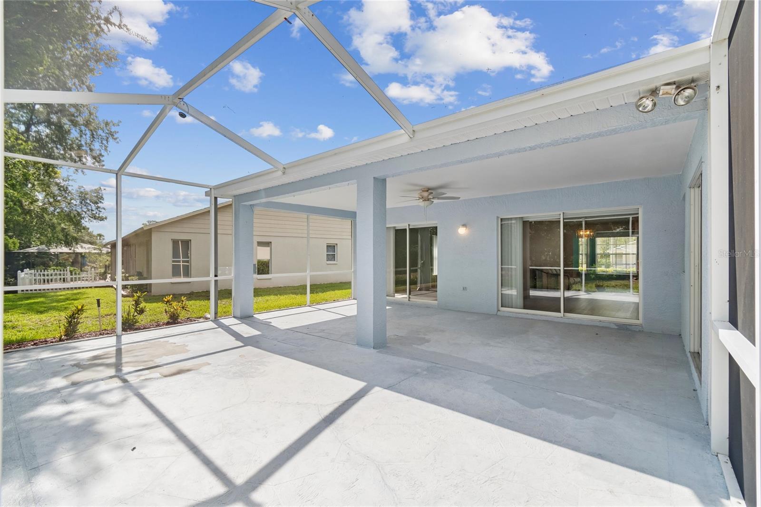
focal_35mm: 15
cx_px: 380
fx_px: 317
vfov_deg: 77.3
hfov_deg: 100.4
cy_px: 254
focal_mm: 10
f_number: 7.1
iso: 100
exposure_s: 1/10
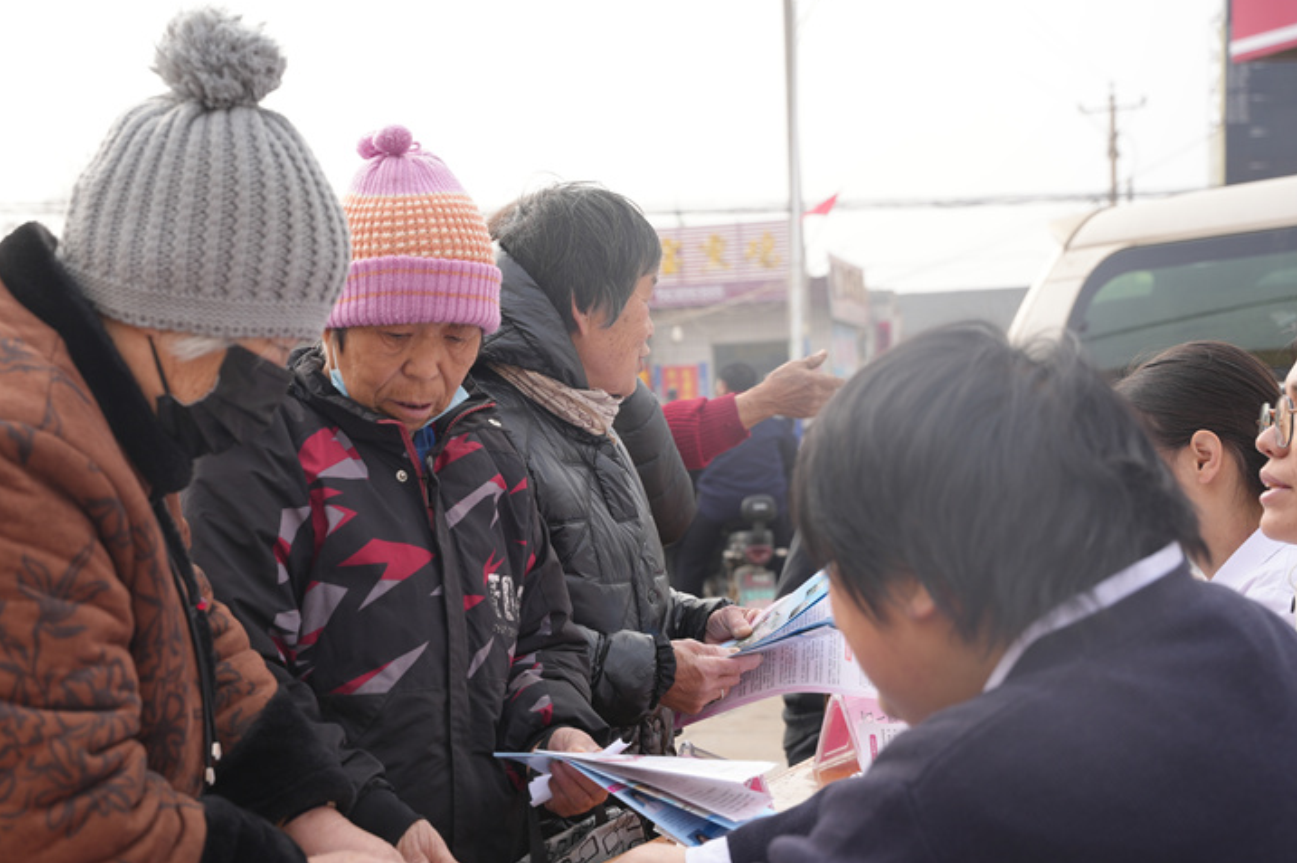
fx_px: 2170
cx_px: 409
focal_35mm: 60
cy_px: 575
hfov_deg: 32.9
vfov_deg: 22.4
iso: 100
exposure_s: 1/320
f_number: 4.5
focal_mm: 43.2
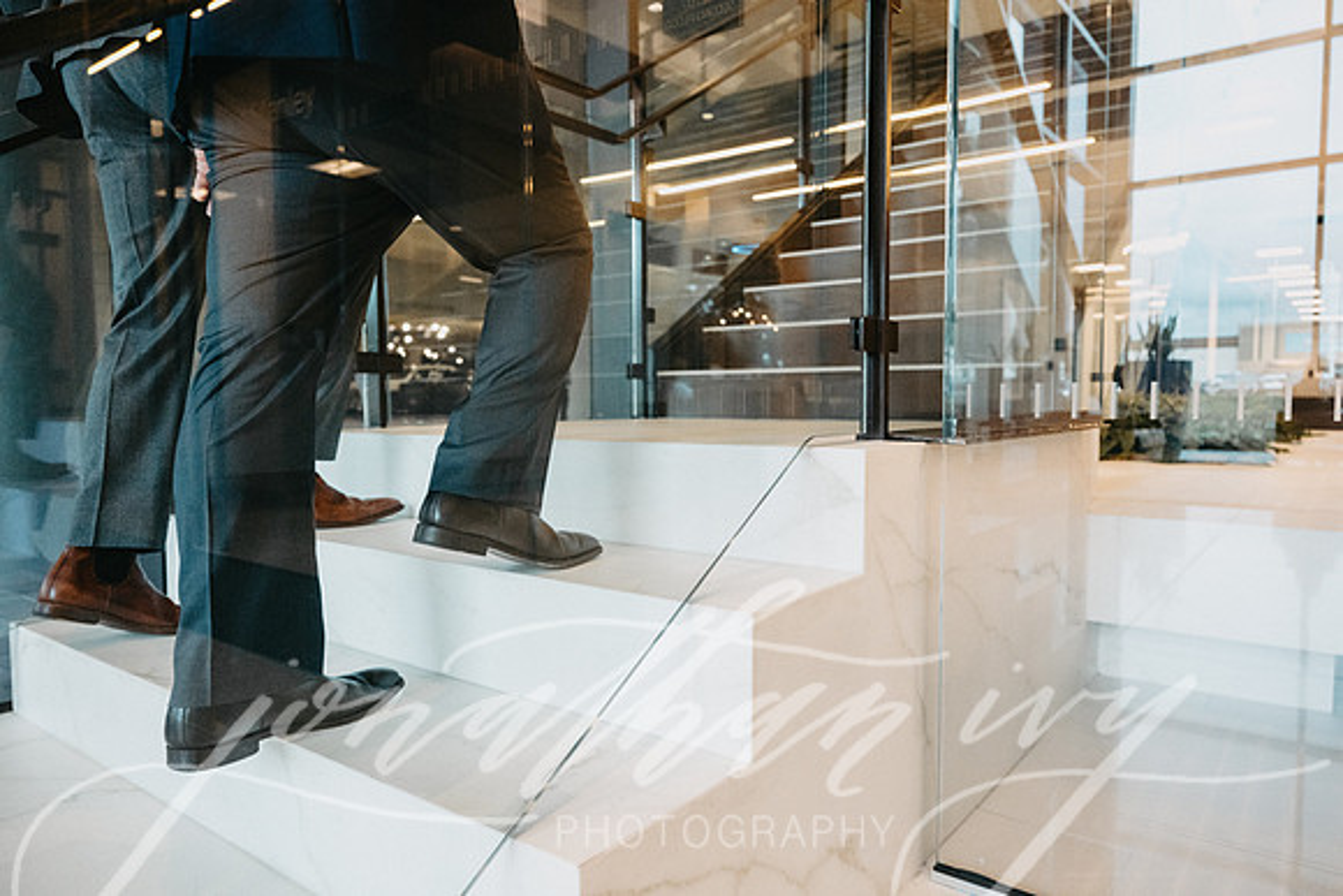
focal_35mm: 24
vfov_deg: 53.2
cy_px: 448
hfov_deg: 73.7
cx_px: 672
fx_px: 896
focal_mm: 24
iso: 2500
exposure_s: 1/500
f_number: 3.5
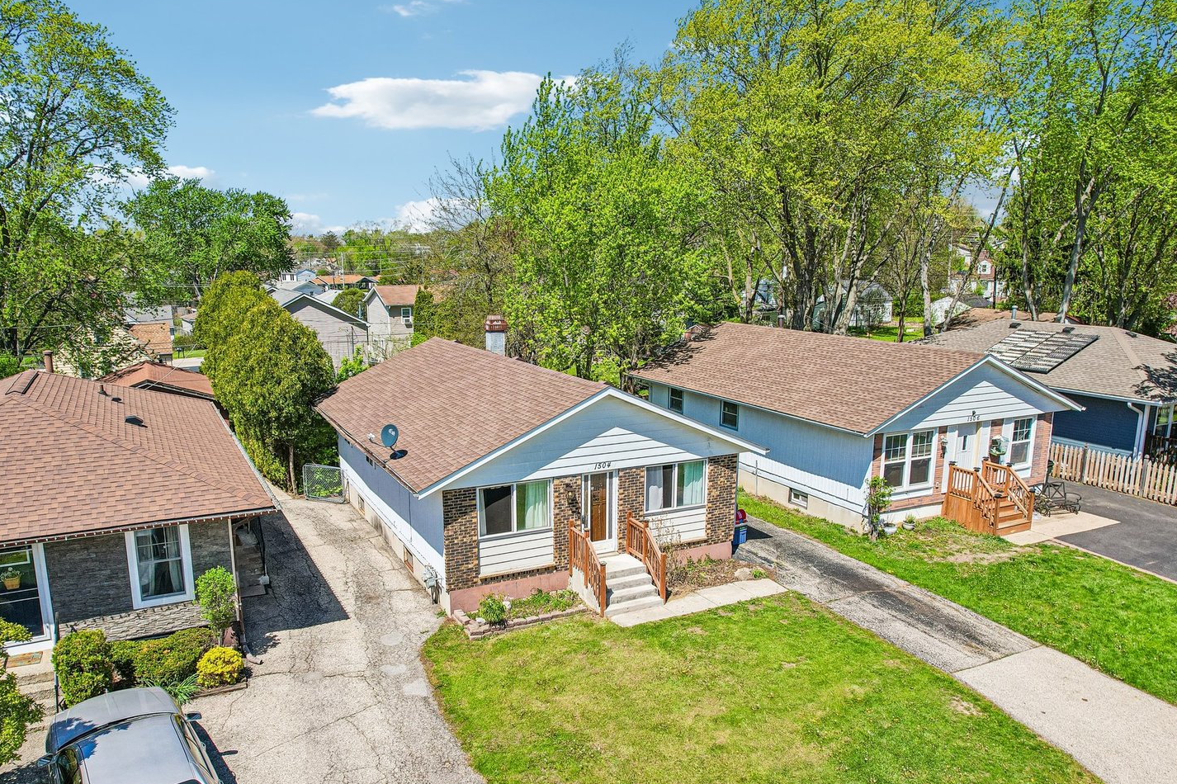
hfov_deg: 71.5
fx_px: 817
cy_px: 437
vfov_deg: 51.2
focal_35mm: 25
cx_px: 558
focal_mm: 8.4
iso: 110
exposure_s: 1/2000
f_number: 2.8
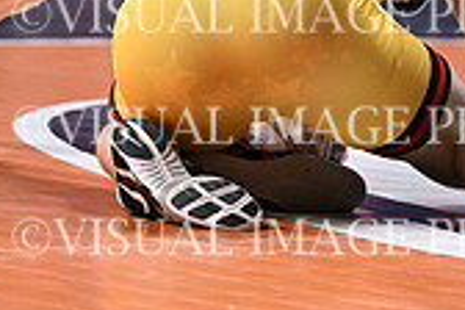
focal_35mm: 500
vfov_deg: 2.7
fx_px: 6458
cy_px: -154
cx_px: 412
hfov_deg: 4.1
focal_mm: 145
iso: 1800
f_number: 2.8
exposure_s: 1/1000
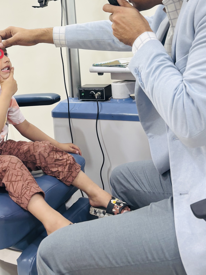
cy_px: 41
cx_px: 90
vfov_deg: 39.1
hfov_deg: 31.5
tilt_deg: -2.3
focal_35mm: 46
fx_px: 365
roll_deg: +4.4
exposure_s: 1/50
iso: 100
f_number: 1.6
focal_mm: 5.96
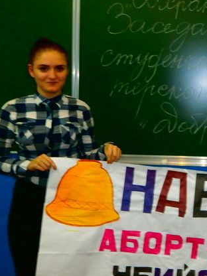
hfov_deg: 26.4
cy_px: 127
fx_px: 399
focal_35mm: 50
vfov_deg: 38.2
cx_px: 238
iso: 200
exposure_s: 1/30
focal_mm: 4.7
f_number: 2.8
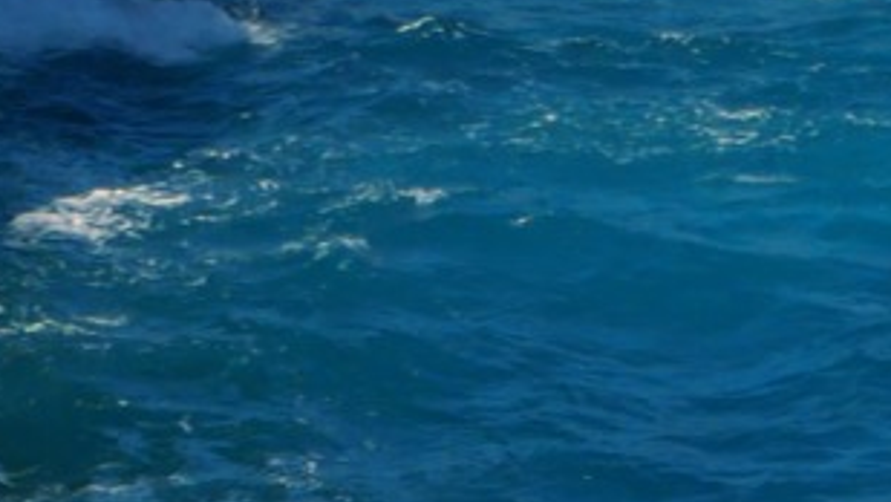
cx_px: 668
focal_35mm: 634
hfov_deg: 3.4
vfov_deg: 1.9
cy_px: 1411
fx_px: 14983
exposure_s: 1/640
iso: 200
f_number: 8
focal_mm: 45
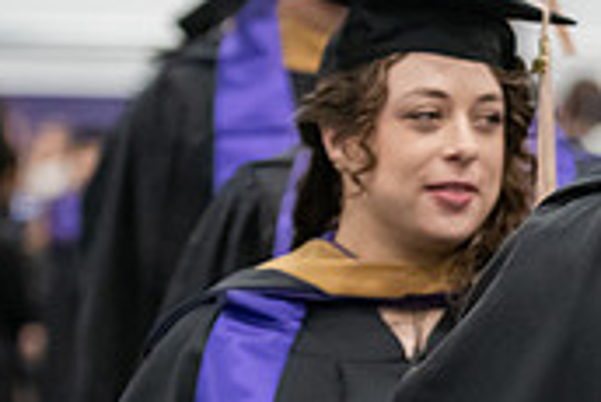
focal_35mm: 330
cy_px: 246
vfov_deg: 4.2
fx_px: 5514
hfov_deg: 6.2
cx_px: 961
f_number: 3.2
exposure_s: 1/200
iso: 3200
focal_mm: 98
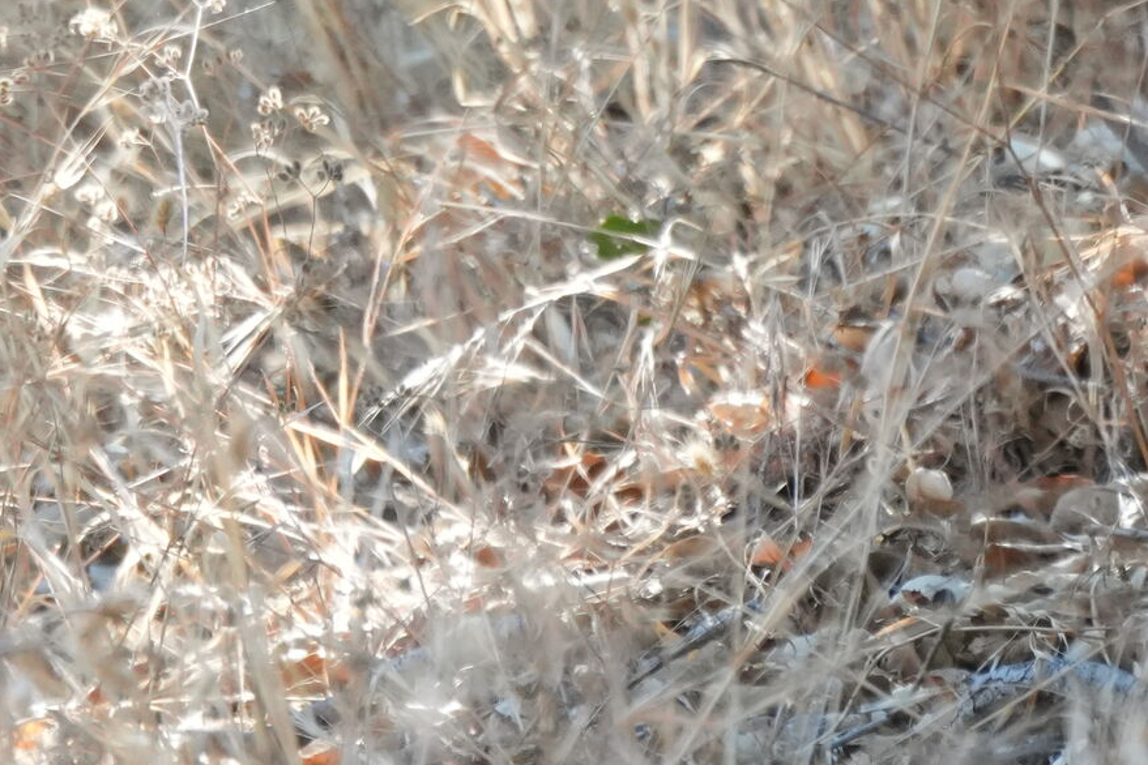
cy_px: -520
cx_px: 1737
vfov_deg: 0.7
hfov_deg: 1.0
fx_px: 62689
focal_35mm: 1966
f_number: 6.3
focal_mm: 400
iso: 1600
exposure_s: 1/320
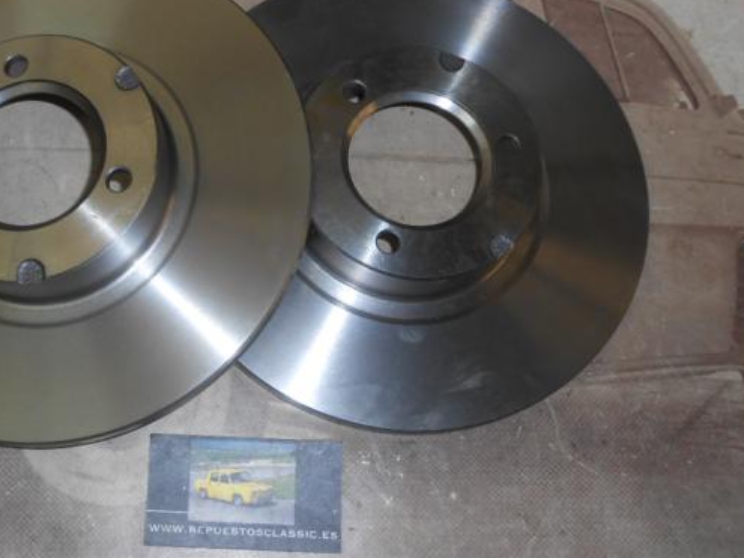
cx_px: 210
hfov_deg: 43.7
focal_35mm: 42
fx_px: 902
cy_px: 275
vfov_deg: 34.3
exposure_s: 1/25
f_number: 3.5
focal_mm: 4.6
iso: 80
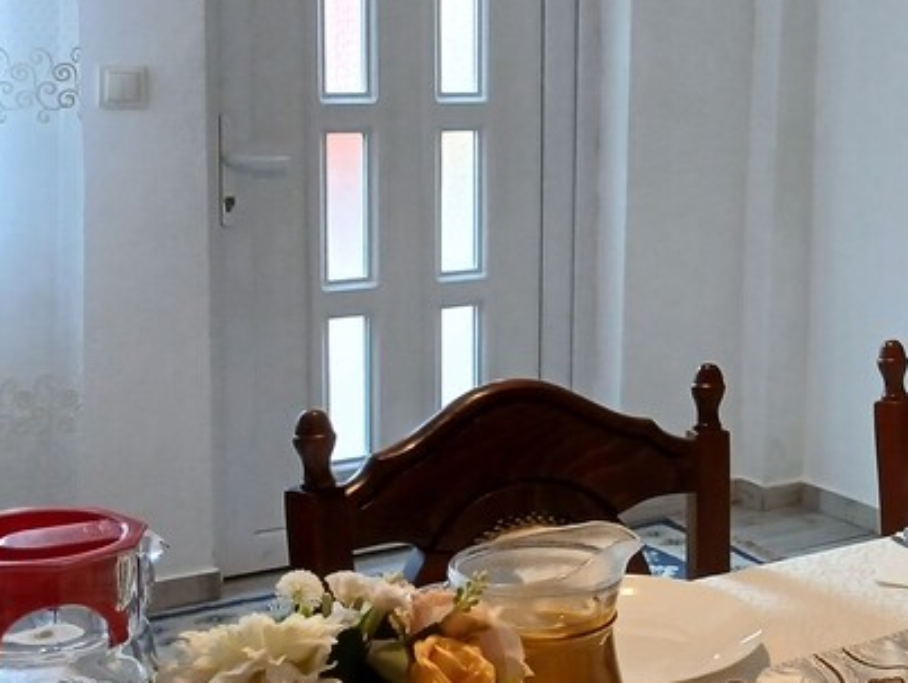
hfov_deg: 26.6
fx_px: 1733
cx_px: 1041
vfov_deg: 22.3
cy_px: 275
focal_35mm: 66
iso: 200
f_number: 1.8
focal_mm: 3.98
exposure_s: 1/50
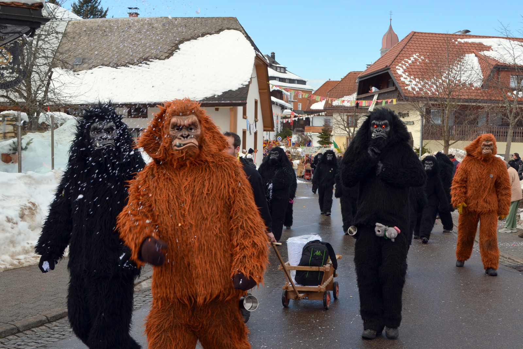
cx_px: 262
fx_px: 523
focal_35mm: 36
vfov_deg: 36.9
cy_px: 174
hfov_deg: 53.1
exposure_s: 1/200
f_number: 8
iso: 100
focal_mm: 24
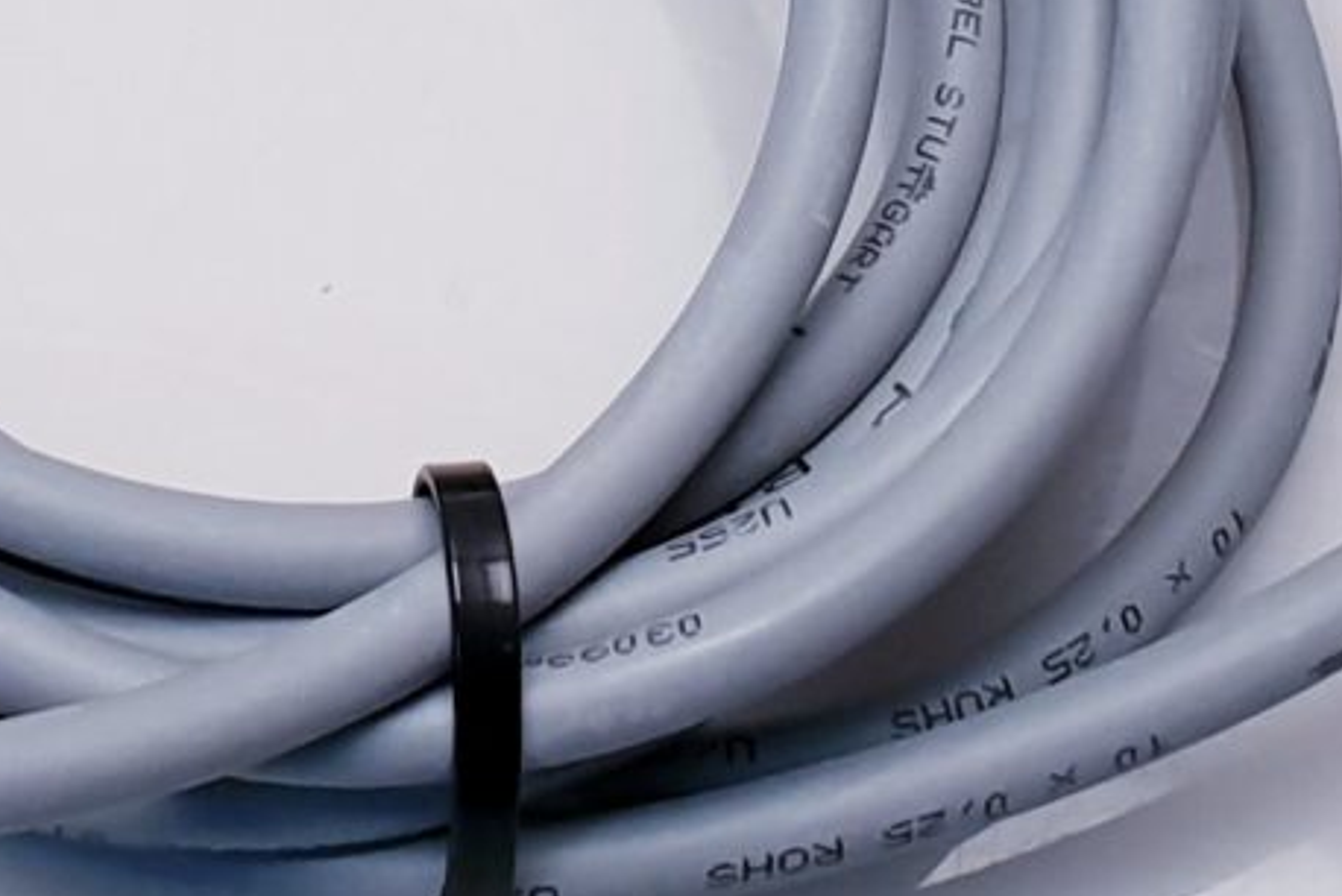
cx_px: -234
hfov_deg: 13.3
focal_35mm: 151
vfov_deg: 8.3
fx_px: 5632
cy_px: -1288
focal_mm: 4.3
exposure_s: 1/100
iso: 80
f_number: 2.4
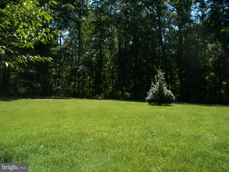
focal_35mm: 36
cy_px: 86
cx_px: 114
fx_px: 238
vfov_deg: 39.7
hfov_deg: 51.4
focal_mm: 7.54
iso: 64
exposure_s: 1/640
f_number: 2.8
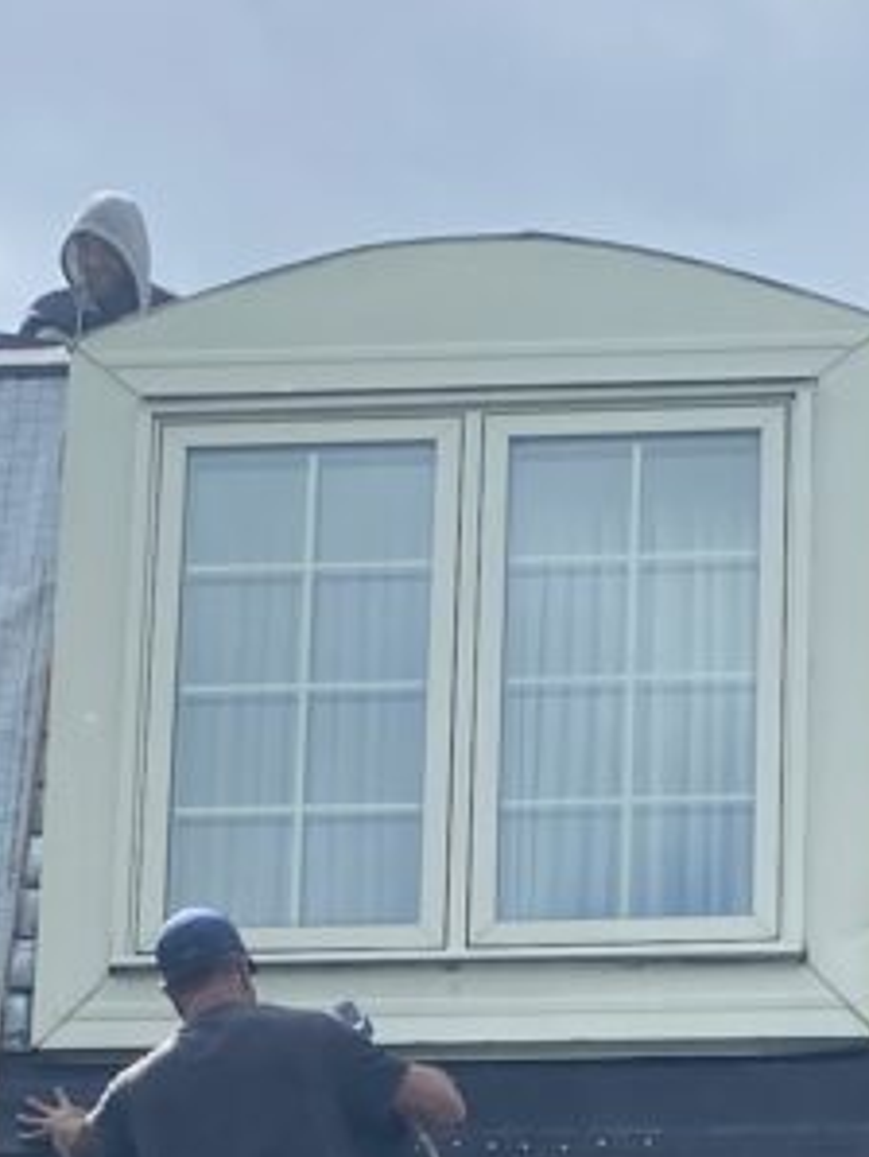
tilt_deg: +14.1
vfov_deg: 13.4
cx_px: 974
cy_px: 1984
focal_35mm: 134
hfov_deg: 10.9
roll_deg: -1.5
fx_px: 4479
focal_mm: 4.25
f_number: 1.8
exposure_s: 1/2755
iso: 32
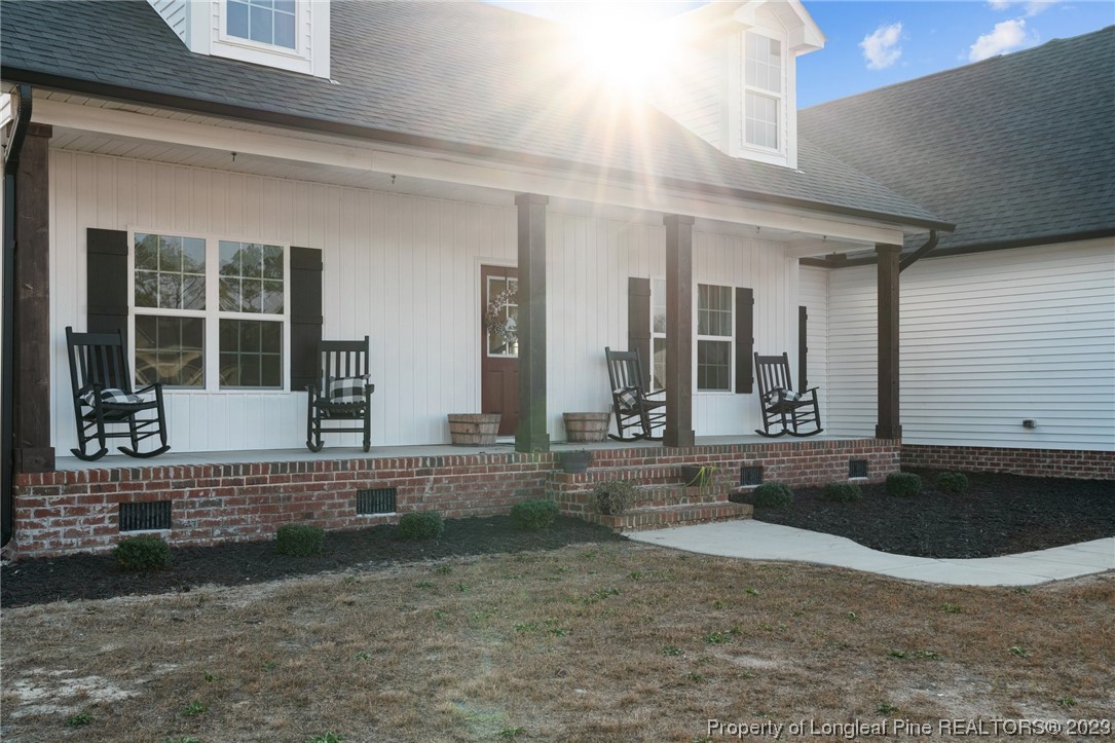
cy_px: 372
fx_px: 1084
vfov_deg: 37.8
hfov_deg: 54.4
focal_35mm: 35
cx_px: 558
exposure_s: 1/125
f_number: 8
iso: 400
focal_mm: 35
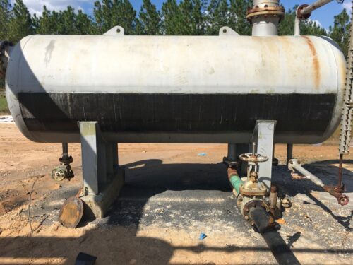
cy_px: 132
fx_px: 296
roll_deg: -0.7
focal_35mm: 29
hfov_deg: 61.7
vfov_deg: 48.2
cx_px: 176
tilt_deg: -8.5
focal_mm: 4.15
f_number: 2.2
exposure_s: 1/2024
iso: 25
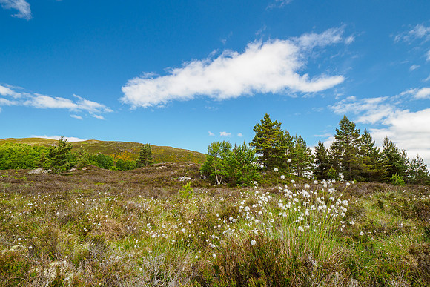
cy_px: 157
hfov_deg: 94.0
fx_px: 200
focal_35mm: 17
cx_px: 217
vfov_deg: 71.0
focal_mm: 8
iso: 200
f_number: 7.1
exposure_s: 1/80
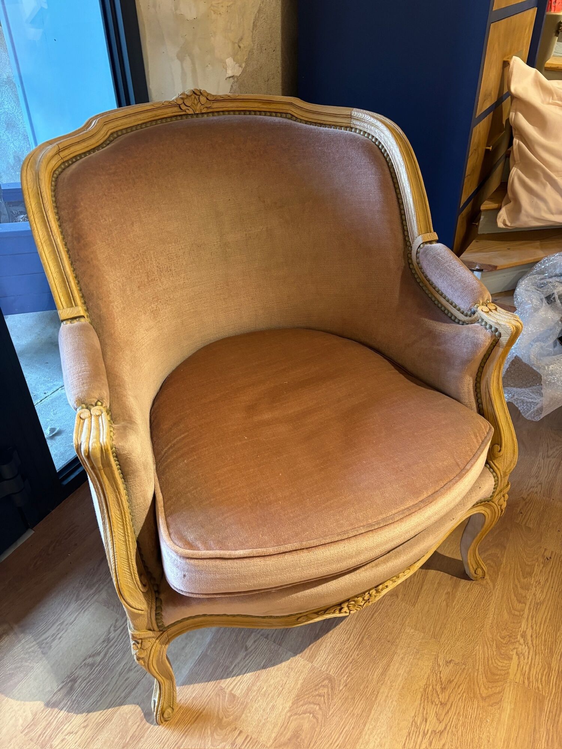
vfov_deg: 67.3
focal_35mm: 26
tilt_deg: -36.6
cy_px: 374
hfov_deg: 53.1
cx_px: 281
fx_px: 563
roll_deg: +0.4
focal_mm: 5.96
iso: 250
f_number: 1.6
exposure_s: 1/50
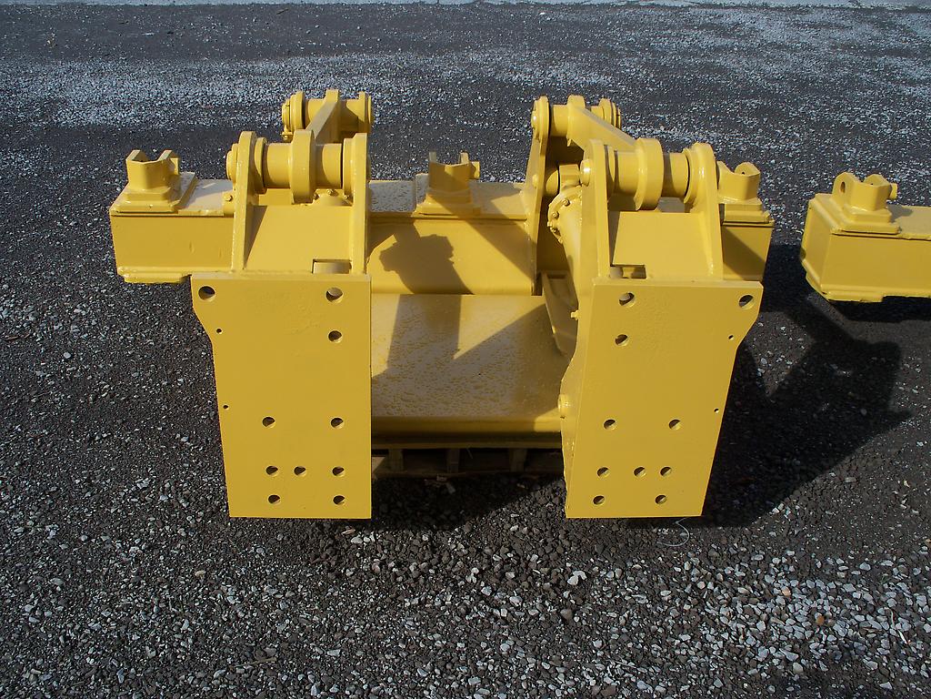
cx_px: 466
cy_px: 350
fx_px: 968
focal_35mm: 36
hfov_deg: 51.4
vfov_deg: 39.7
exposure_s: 1/320
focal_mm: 7.54
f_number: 5
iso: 64
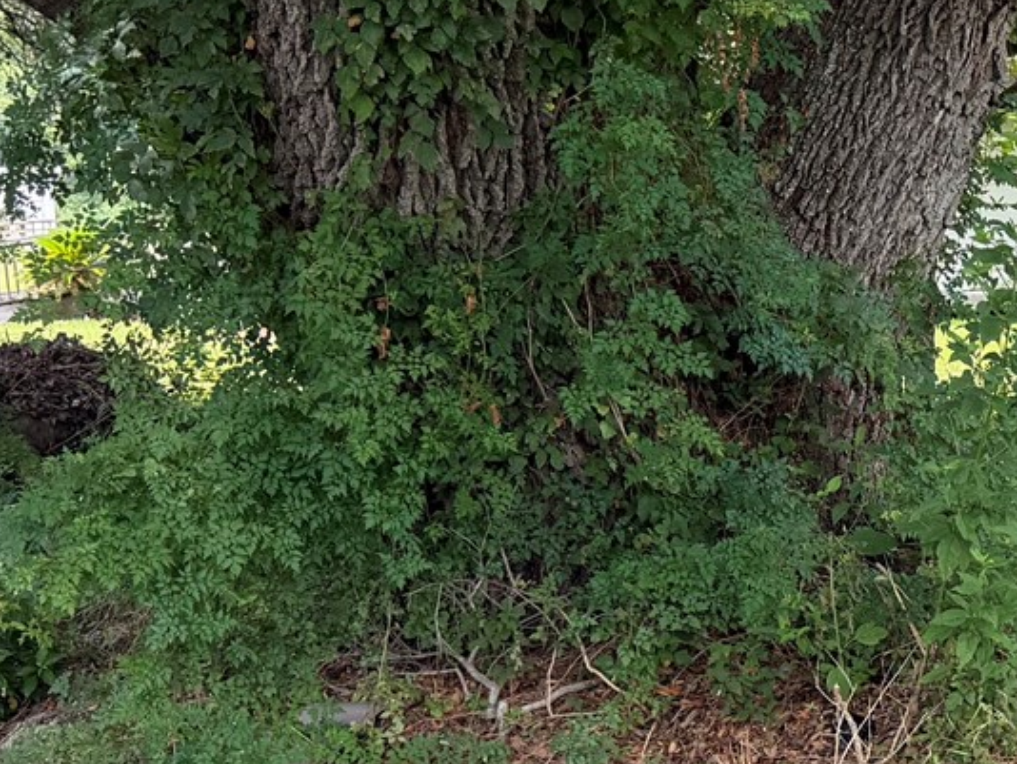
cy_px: 528
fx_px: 2704
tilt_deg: -7.8
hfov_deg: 18.7
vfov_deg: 16.0
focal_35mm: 92
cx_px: 1541
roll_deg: +2.6
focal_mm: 6.76
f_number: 1.78
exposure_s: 1/476
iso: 80
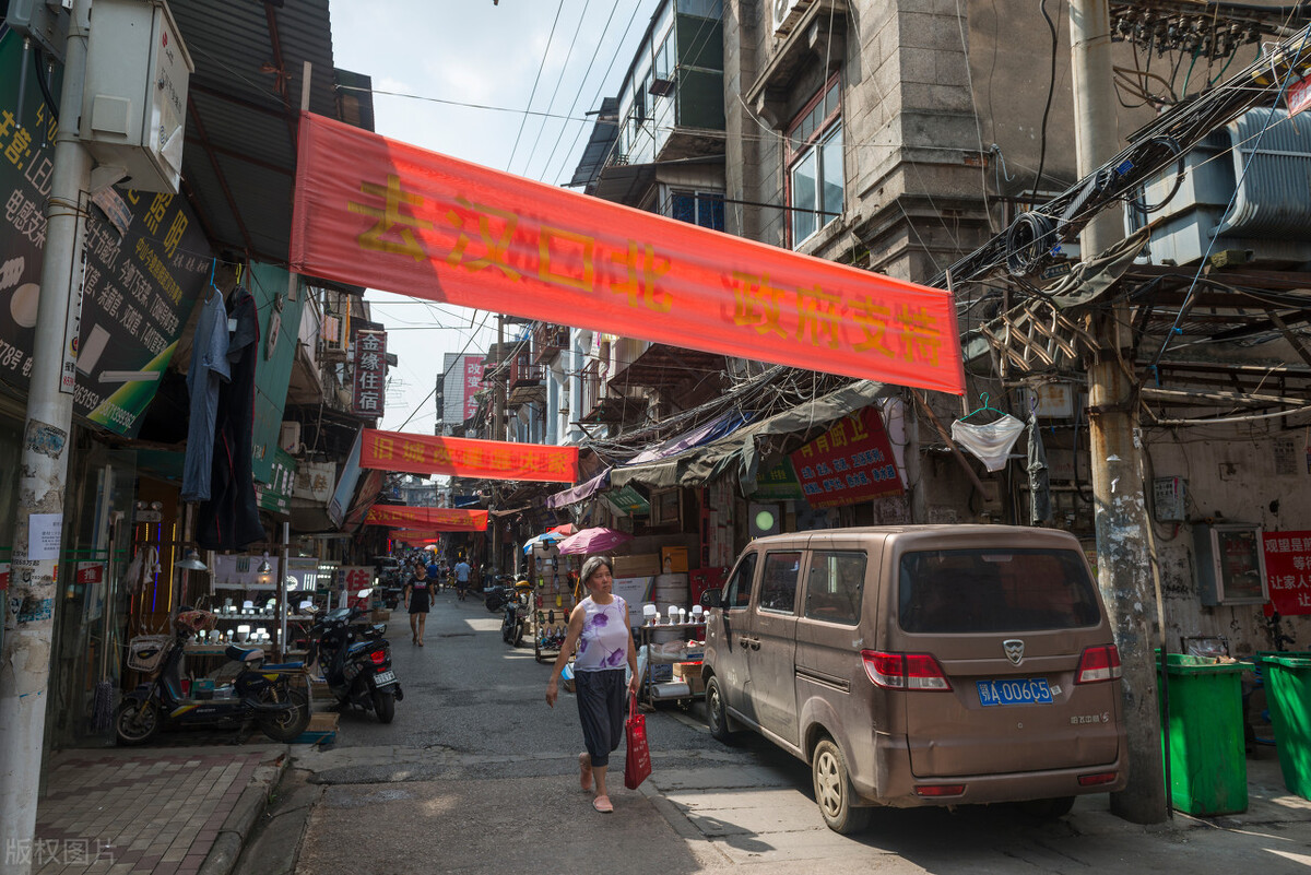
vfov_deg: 53.2
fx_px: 874
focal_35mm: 24
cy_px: 438
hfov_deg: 73.7
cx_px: 656
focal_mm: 24
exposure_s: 1/160
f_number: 9
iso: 100
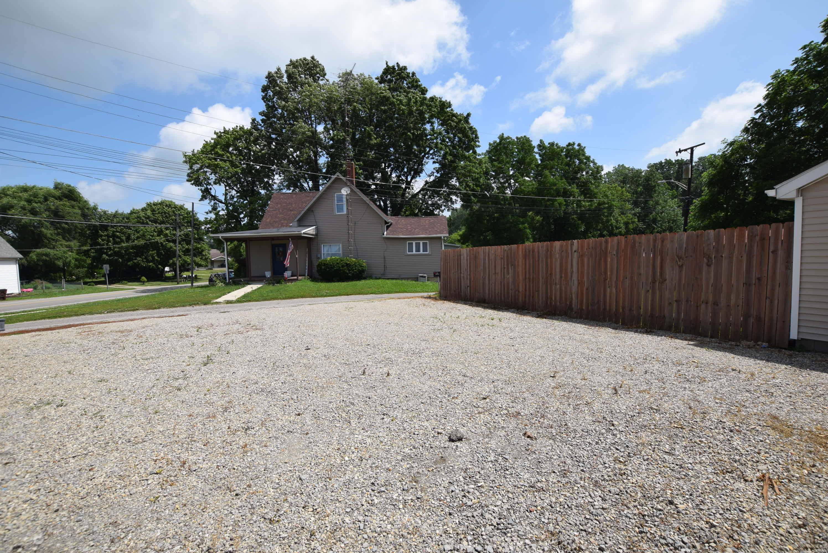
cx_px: 414
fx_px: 345
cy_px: 276
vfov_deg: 77.4
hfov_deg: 100.3
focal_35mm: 15
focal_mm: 10
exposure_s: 1/320
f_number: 9
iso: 200
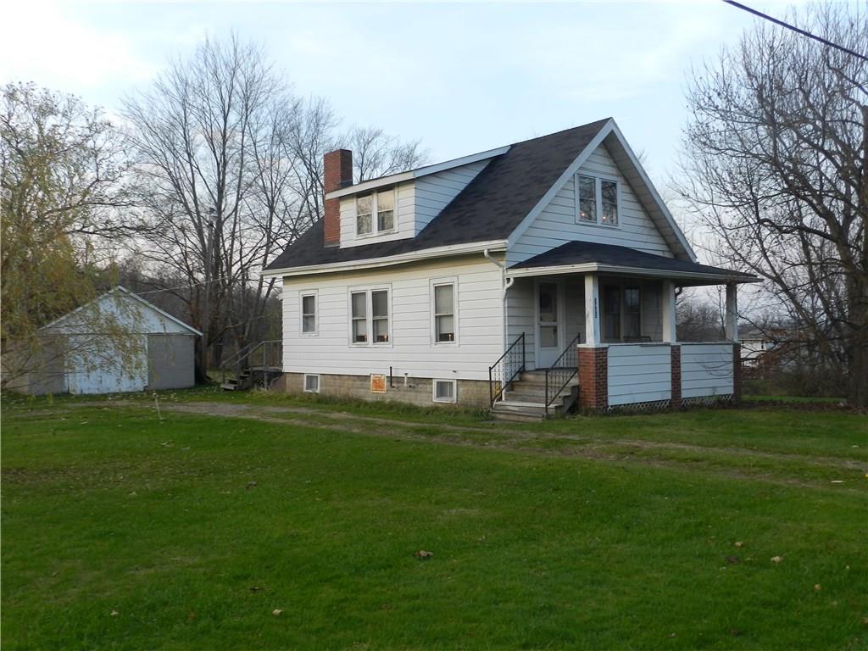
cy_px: 326
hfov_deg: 56.8
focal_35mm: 32
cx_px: 434
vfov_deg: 44.2
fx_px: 802
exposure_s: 1/80
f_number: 3.7
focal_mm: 5.6
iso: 160
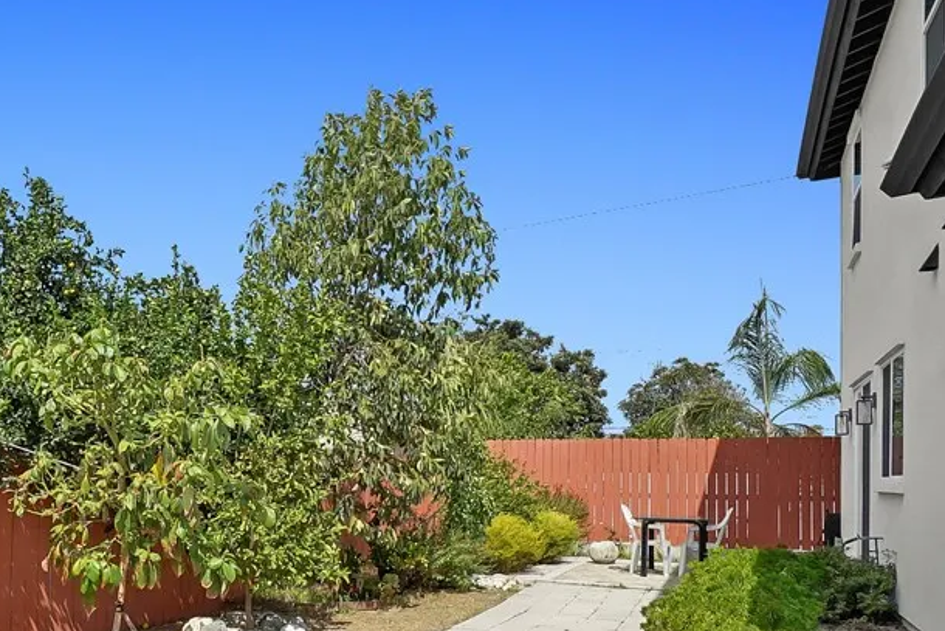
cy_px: 465
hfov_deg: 54.0
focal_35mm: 32
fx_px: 840
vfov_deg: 40.1
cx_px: 164
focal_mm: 12
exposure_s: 1/2500
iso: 800
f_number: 9
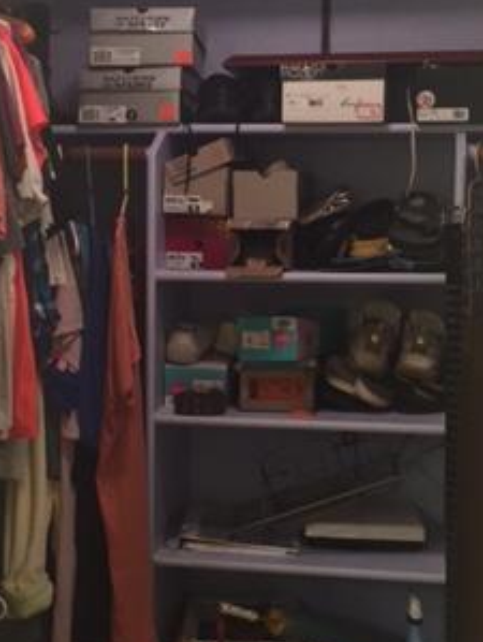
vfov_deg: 31.2
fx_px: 1151
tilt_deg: -3.7
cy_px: 326
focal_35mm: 62
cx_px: 200
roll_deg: -1.4
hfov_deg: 23.7
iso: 125
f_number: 2.2
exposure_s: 1/30
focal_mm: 4.15
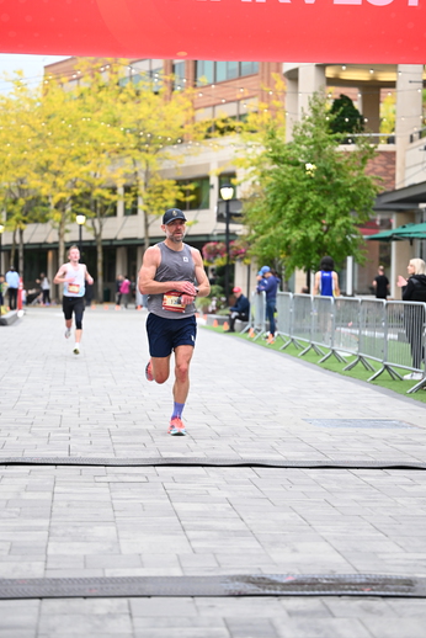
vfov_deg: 23.4
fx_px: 1542
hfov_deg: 15.7
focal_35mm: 87
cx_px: 209
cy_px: 312
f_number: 2.8
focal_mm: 82
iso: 1600
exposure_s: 1/1250
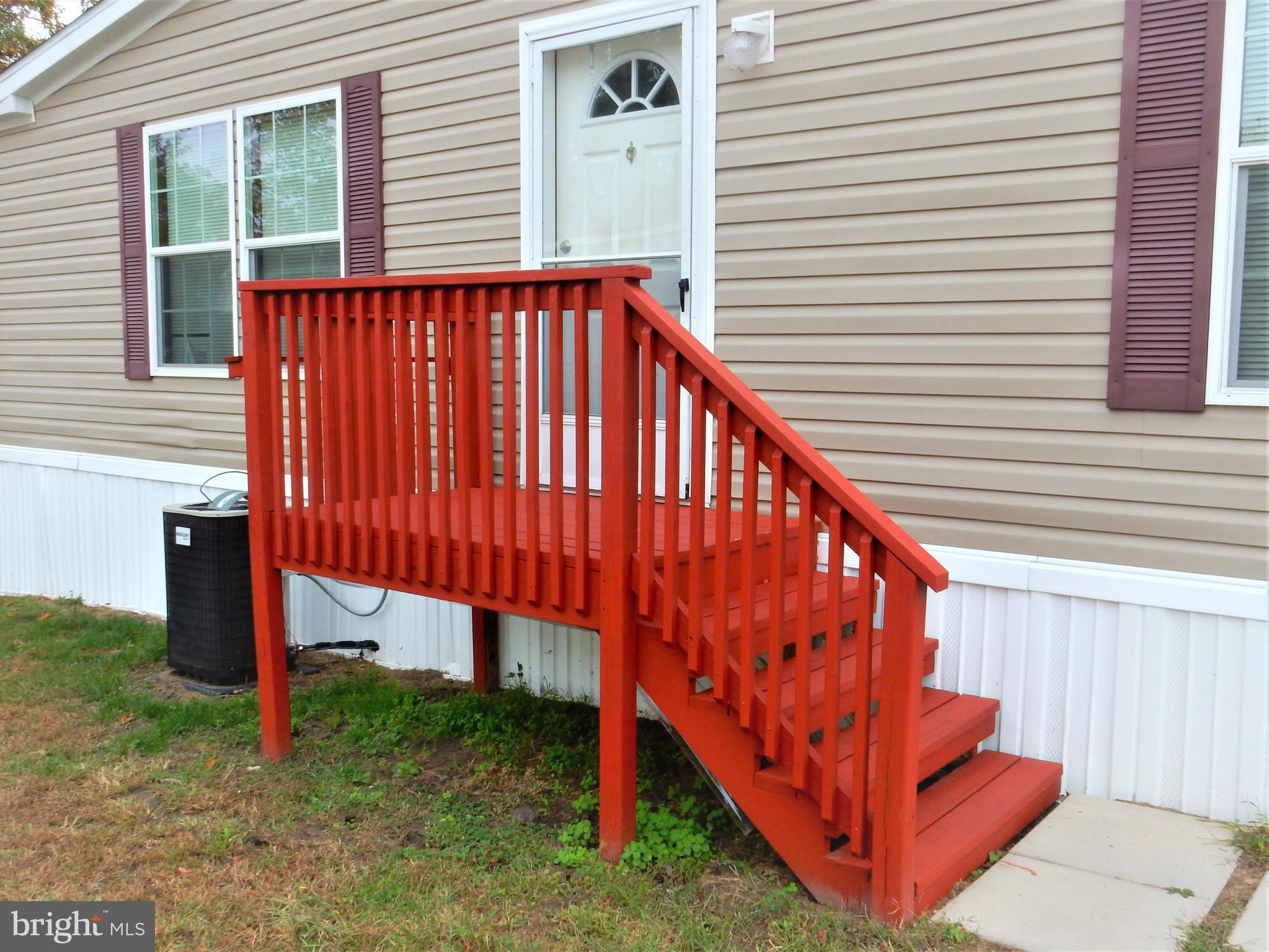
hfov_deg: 60.0
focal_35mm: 30
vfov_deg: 46.8
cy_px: 476
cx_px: 634
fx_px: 1100
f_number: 7.6
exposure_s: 1/100
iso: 125
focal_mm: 5.4
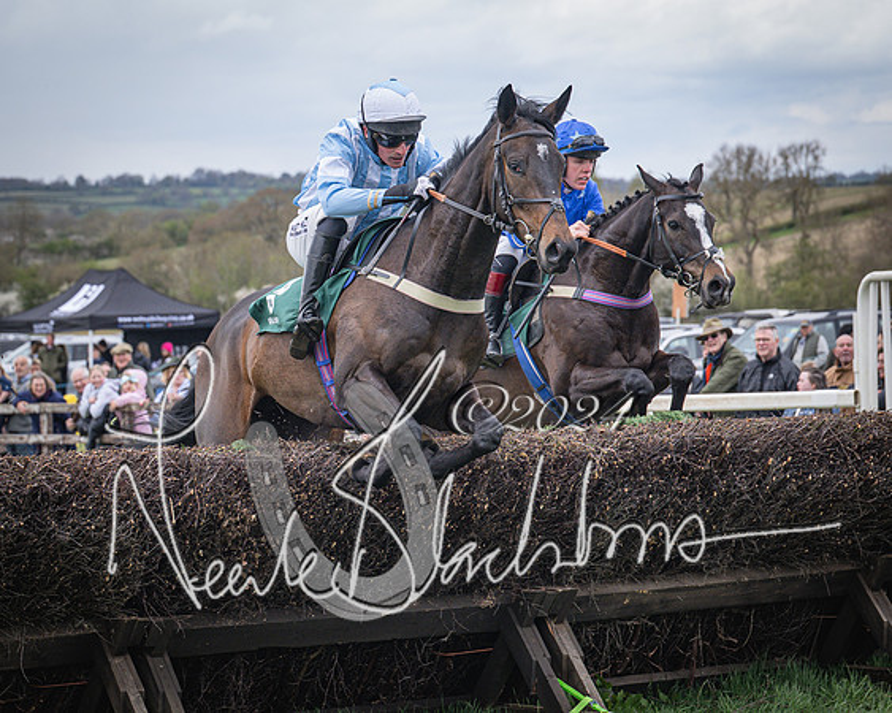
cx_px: 445
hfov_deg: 15.4
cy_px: 375
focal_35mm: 125
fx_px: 3308
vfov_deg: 12.3
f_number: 4
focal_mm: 70
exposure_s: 1/1600
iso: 500
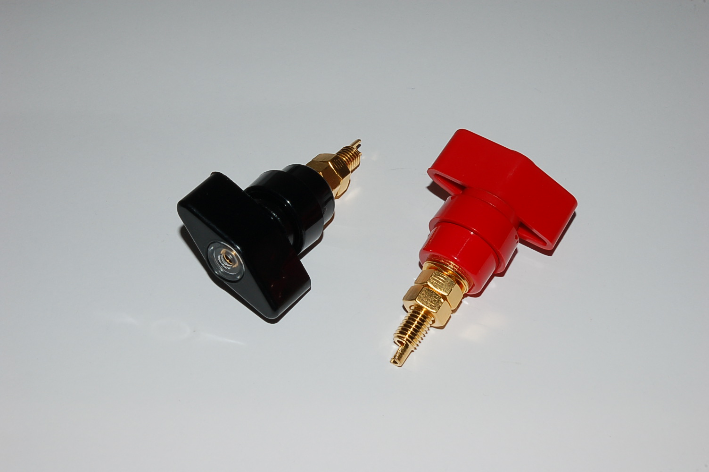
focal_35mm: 66
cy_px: 236
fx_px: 1299
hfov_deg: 30.5
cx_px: 354
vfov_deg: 20.6
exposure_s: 1/60
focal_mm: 44
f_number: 22
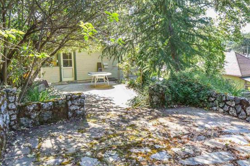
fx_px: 194
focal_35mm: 28
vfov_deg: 46.3
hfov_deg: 64.0
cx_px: 163
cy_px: 73
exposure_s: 1/60
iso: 100
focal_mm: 10
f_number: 5
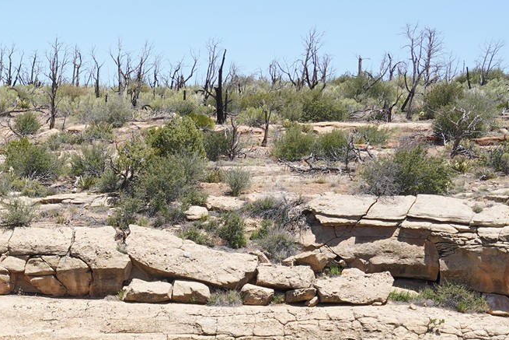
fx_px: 1598
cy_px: 475
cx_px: -185
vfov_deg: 11.7
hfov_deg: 16.9
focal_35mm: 113
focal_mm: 37
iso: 200
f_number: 16
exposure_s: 1/100
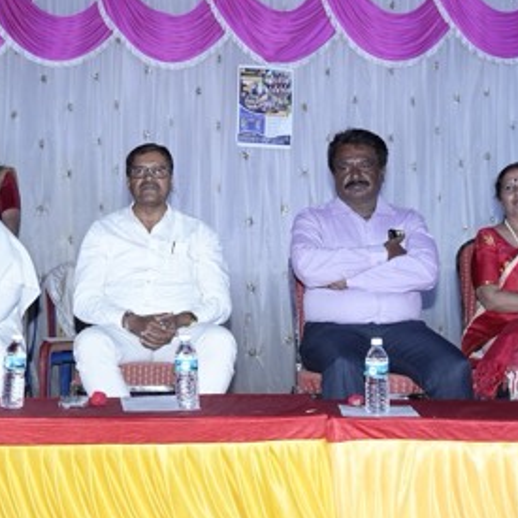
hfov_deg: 26.4
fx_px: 1100
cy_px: 266
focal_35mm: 65
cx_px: 183
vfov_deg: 26.5
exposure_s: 1/160
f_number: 5
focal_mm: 35
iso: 800
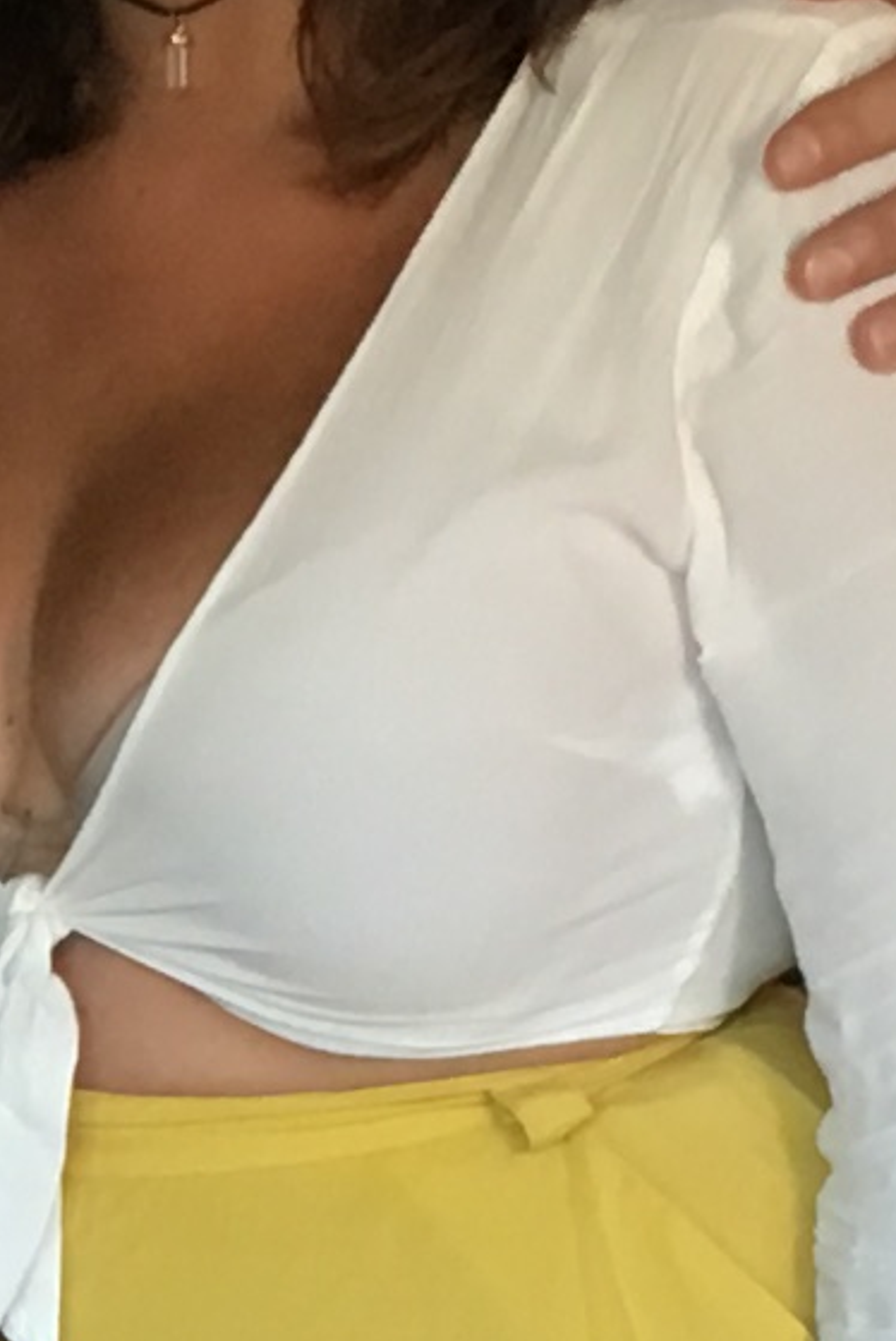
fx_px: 8091
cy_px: 1734
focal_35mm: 217
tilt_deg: -6.8
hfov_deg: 6.2
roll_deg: +1.4
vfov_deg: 9.3
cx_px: -604
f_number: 2.2
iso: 100
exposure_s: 1/30
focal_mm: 4.15
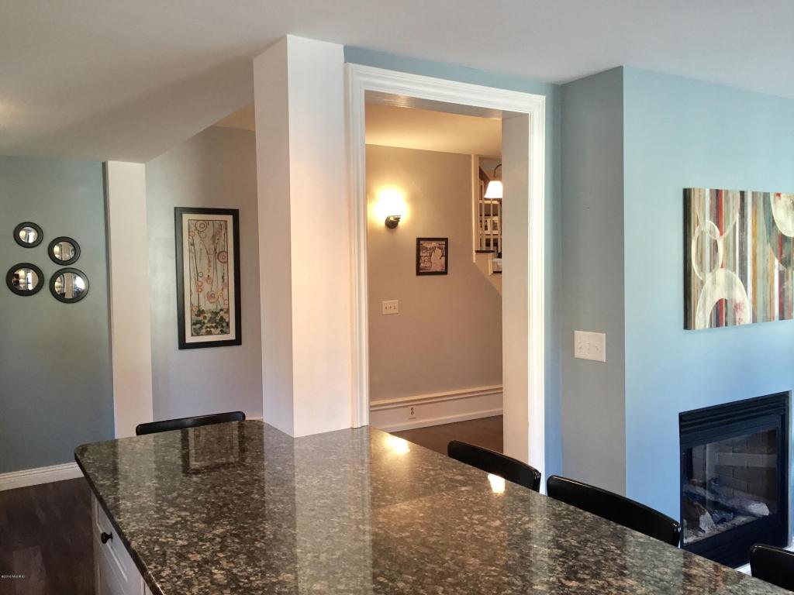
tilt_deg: -2.7
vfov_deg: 48.2
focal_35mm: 29
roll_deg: +0.3
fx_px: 665
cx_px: 397
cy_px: 298
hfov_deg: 61.7
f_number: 2.2
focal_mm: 4.15
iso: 80
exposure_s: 1/30
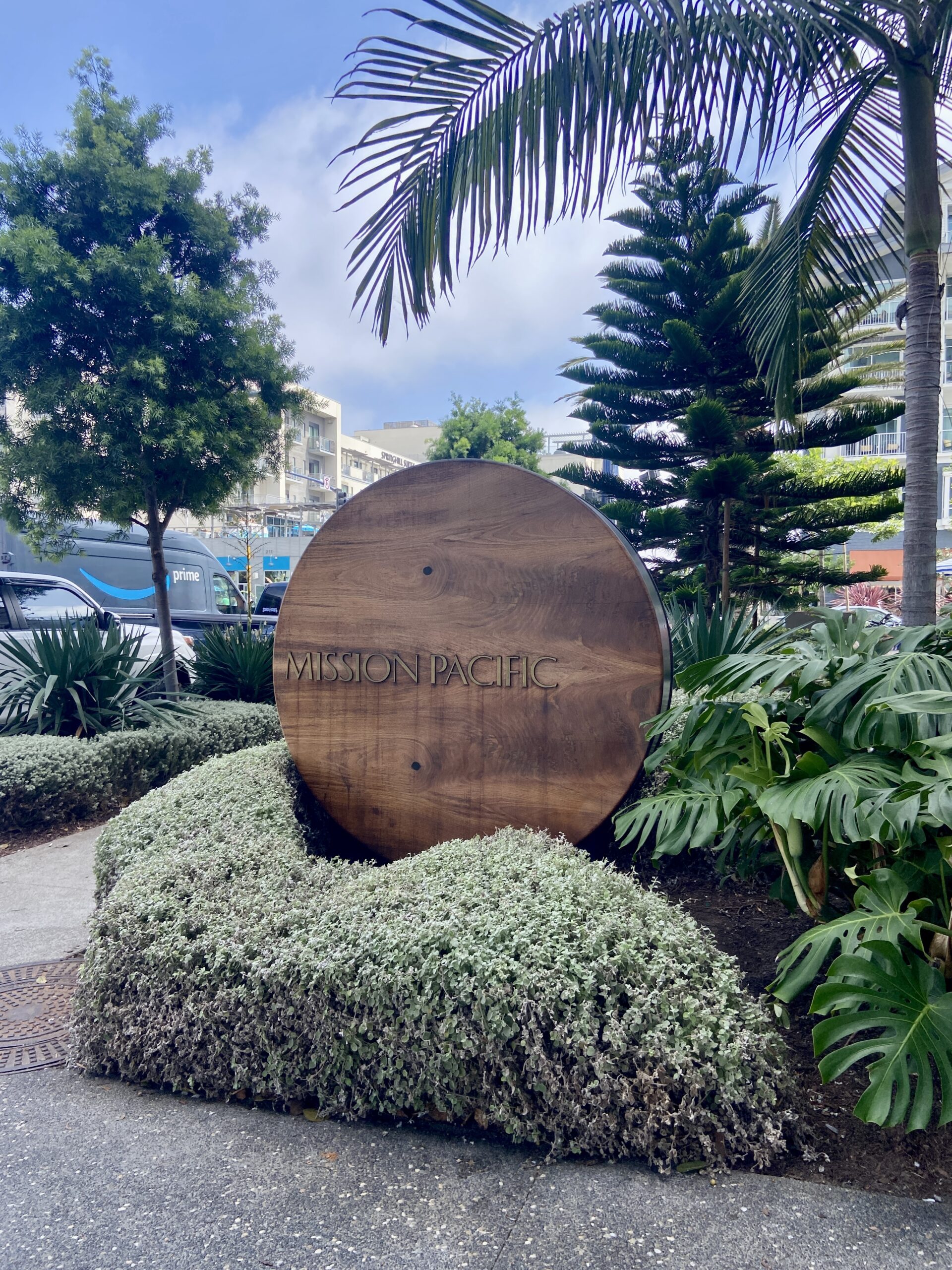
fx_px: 953
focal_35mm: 26
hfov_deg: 53.1
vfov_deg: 67.3
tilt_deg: -2.2
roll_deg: +0.4
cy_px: 635
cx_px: 476
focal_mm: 4.25
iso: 32
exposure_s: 1/990
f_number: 1.8
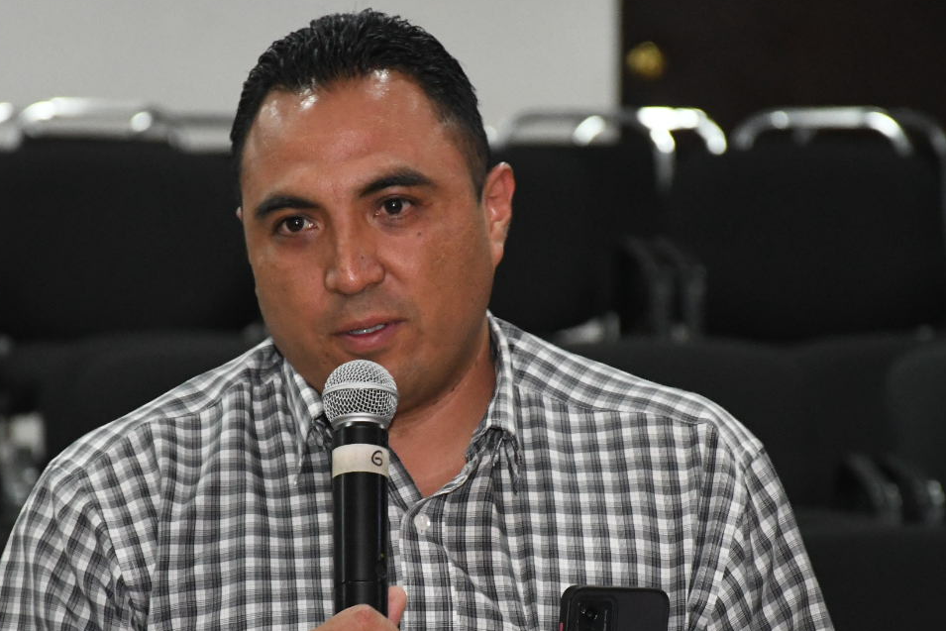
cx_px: 455
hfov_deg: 7.2
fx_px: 7490
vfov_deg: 4.8
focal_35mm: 285
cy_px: 449
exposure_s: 1/125
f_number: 6.3
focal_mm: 112
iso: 5000
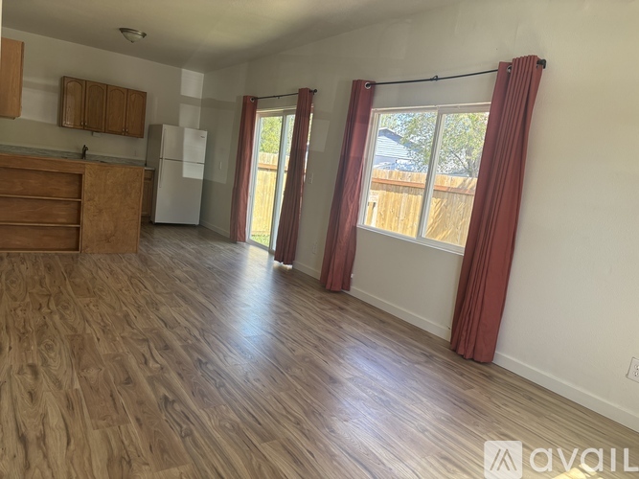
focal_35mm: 26
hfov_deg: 67.3
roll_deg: -7.2
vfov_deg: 53.0
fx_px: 480
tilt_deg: -8.5
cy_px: 240
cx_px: 320
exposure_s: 1/151
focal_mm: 5.96
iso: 50
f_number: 1.6
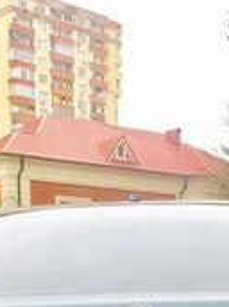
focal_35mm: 84
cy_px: 438
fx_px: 742
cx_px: 136
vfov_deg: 20.5
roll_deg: +0.3
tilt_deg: -11.5
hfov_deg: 17.5
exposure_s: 1/121
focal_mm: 4.15
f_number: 2.2
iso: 32
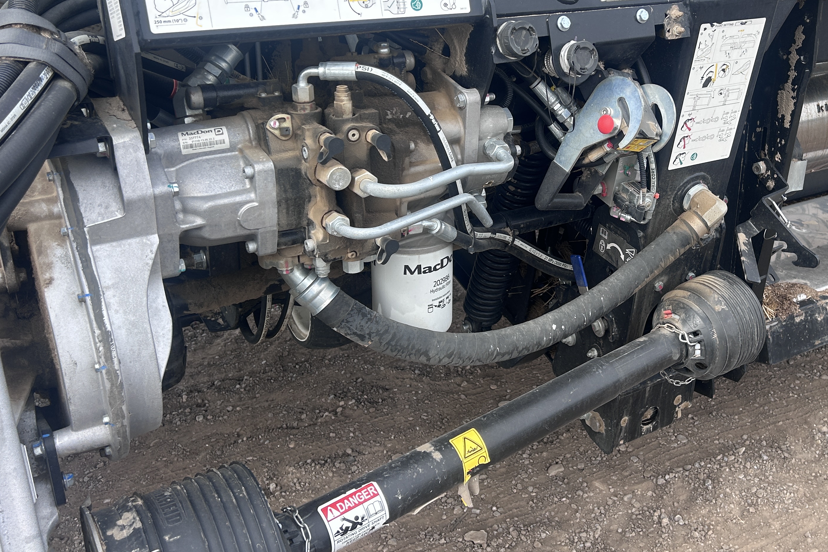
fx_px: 897
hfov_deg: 48.6
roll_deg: +0.2
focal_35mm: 39
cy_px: 202
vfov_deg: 34.0
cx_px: 562
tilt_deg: -21.1
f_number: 1.5
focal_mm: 5.7
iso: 50
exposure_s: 1/1147
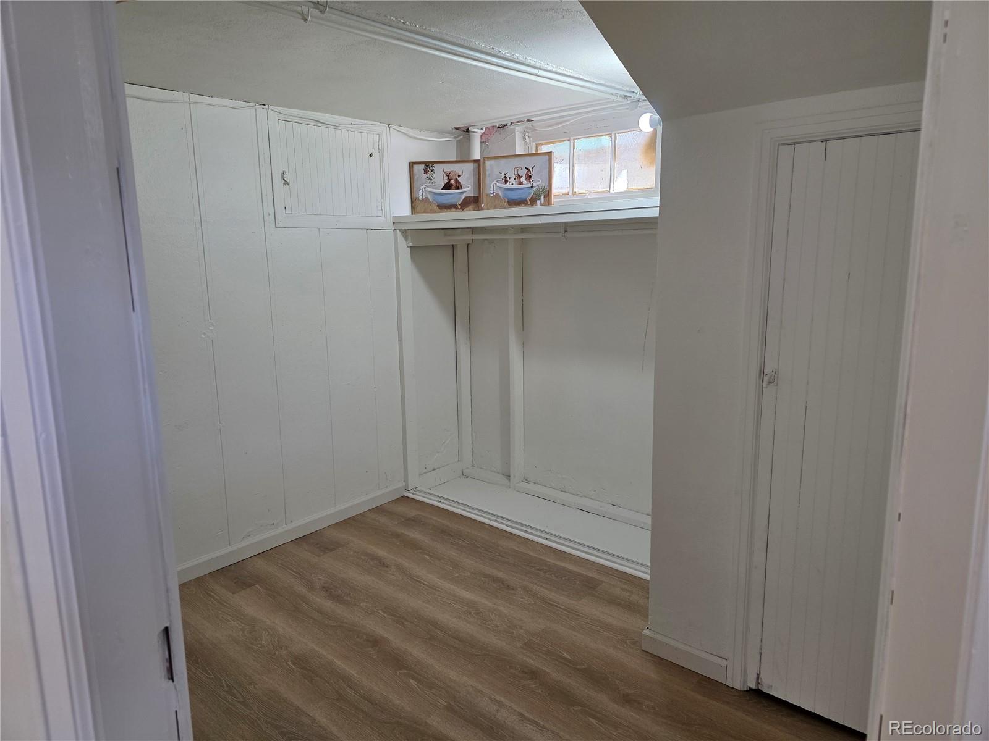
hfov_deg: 73.9
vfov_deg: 58.9
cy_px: 370
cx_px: 494
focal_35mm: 23
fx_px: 657
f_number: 1.7
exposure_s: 1/120
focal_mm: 6.3
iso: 160
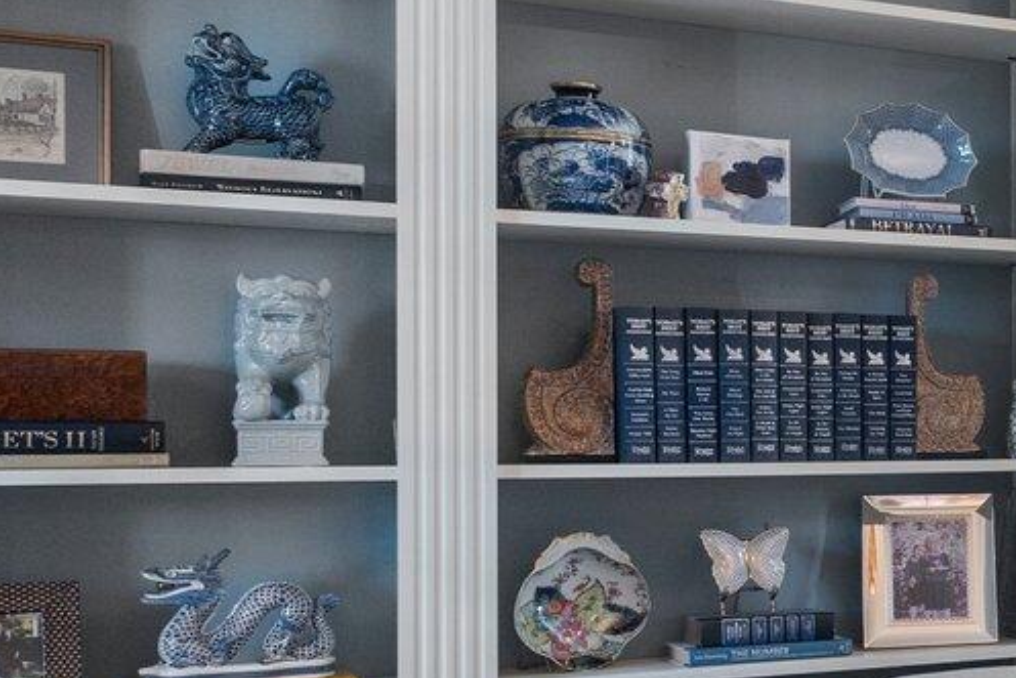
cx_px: 1661
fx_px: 1863
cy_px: 433
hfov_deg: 22.6
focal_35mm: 66
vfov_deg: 20.6
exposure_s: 1/1.43
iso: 400
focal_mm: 16
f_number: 8
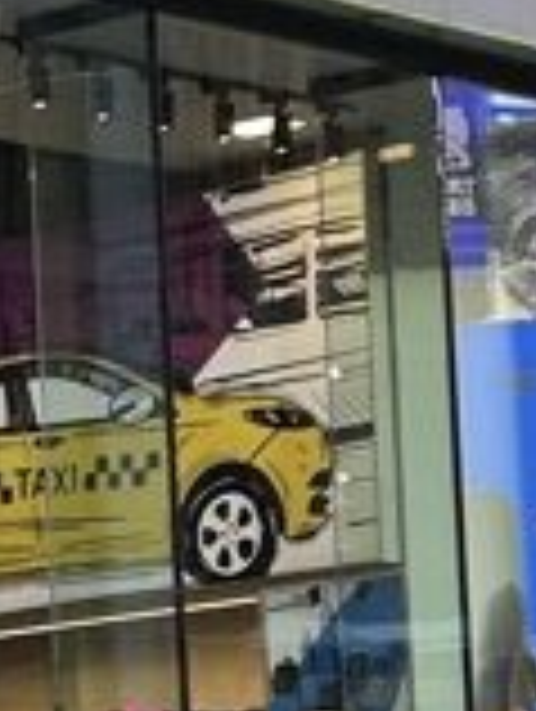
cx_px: -874
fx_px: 4056
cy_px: 936
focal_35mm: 197
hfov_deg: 7.0
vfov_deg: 9.8
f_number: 1.5
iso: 40
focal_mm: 5.7
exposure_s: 1/219
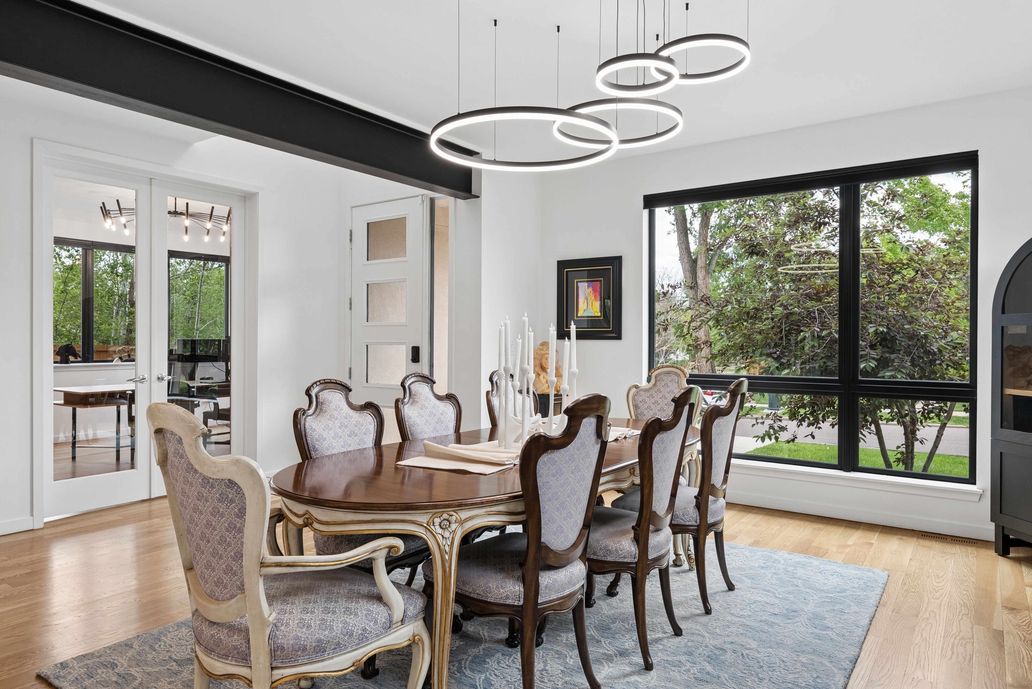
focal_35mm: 22
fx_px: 631
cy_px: 344
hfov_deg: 78.6
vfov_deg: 57.3
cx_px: 516
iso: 800
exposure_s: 1/160
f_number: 8
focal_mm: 22
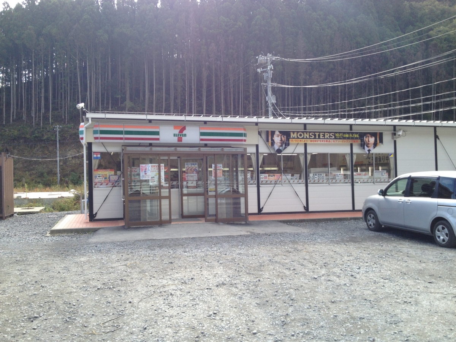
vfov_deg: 40.7
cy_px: 171
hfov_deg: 52.6
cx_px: 228
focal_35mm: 35
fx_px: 461
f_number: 2.4
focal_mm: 4.28
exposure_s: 1/593
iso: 50
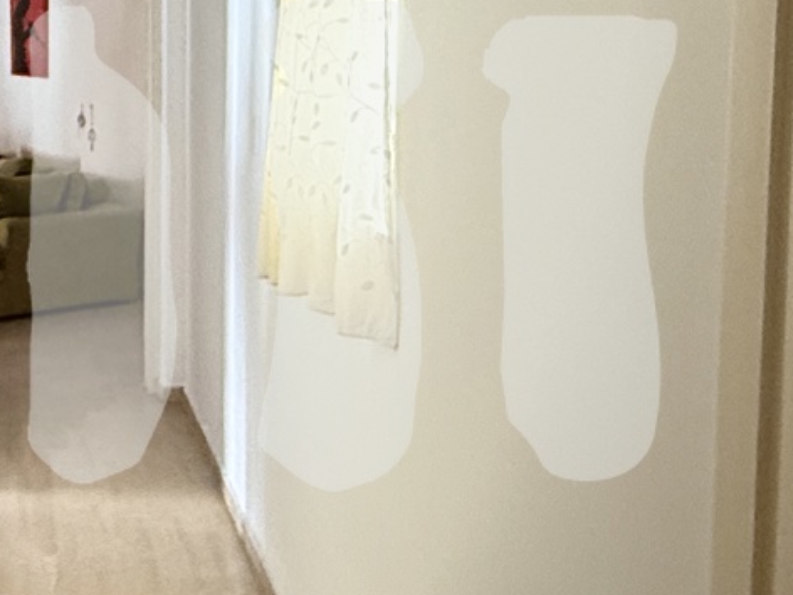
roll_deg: +0.9
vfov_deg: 25.3
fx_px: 1306
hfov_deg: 32.8
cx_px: 148
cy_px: 136
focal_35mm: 57
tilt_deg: -4.9
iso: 400
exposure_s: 1/60
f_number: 2.2
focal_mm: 2.22
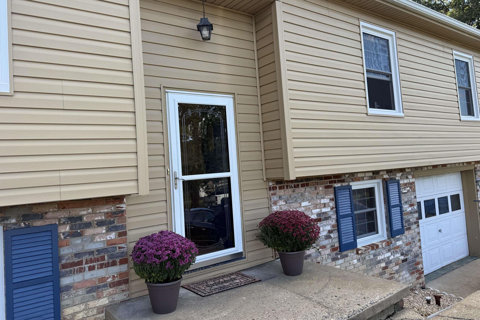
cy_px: 142
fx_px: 360
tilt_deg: +3.8
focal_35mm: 27
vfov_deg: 47.8
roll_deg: +3.6
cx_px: 239
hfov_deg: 67.4
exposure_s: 1/683
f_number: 1.78
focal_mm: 6.76
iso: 80
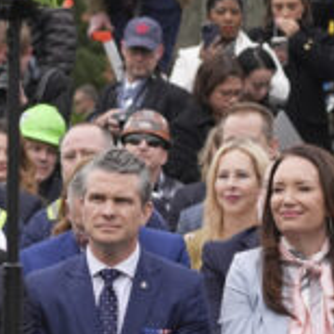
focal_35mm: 369
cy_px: 163
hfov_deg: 4.7
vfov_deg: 4.7
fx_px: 4028
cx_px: -127
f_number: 4.5
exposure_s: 1/1250
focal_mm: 104
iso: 1000
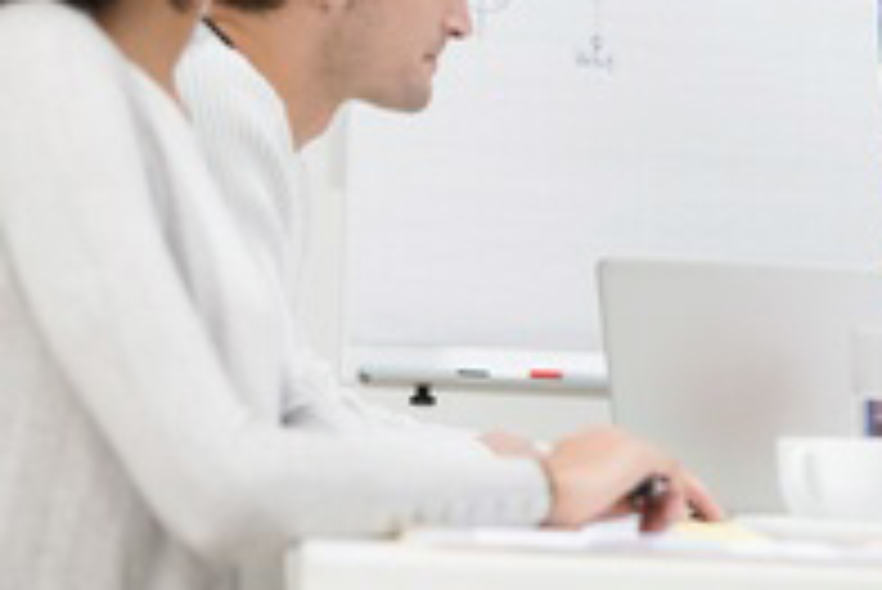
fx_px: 4781
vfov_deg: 7.0
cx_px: 882
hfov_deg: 10.5
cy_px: 16
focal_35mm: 195
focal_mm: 90
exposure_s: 1/160
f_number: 3.5
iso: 100
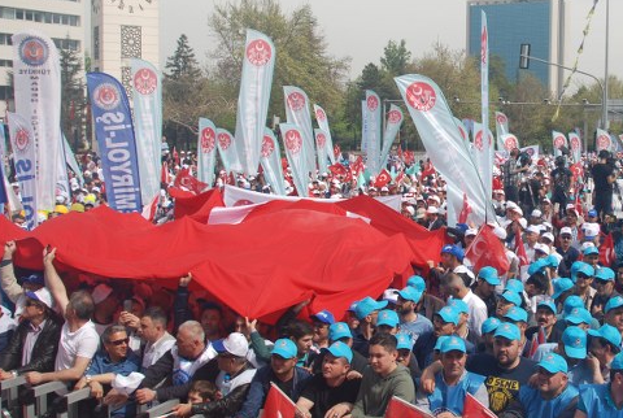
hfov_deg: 42.0
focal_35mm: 45
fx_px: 780
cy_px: 197
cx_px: 479
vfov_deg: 30.0
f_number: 8
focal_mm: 18
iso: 100
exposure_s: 1/250
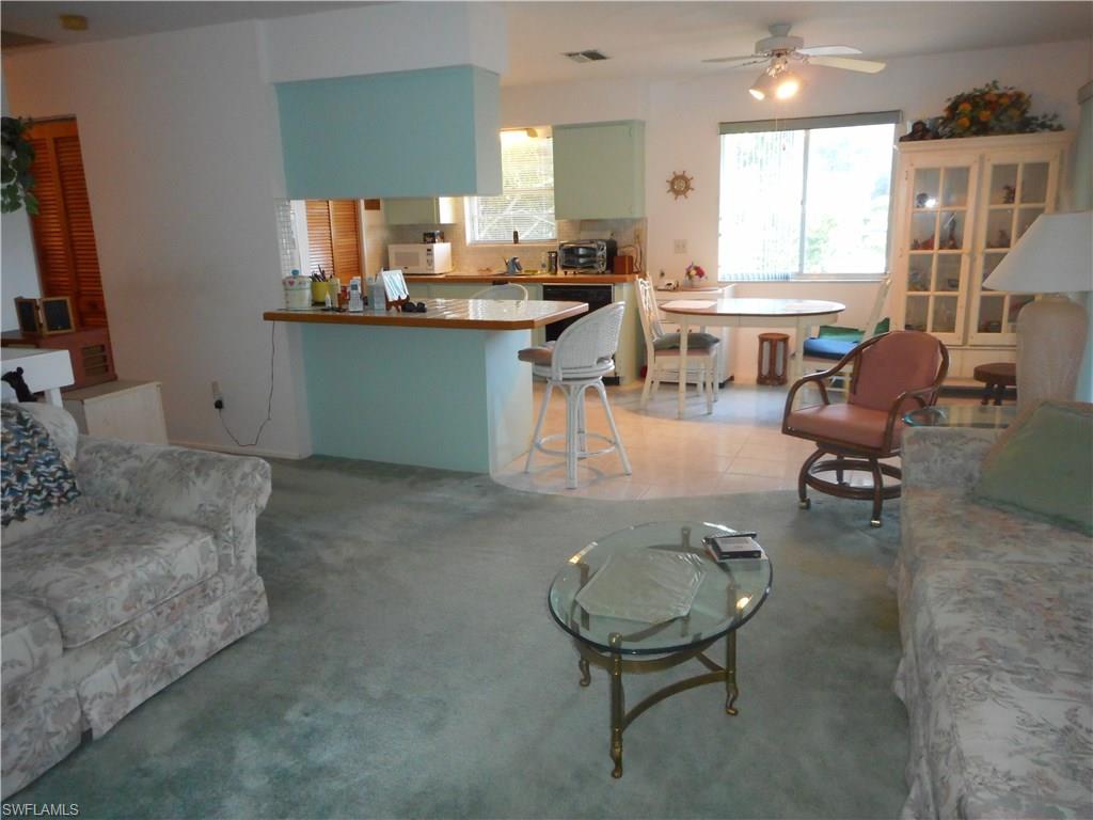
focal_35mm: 25
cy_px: 410
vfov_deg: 54.9
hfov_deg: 69.4
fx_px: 789
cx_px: 546
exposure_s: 1/25
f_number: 3.7
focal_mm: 4.5
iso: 360
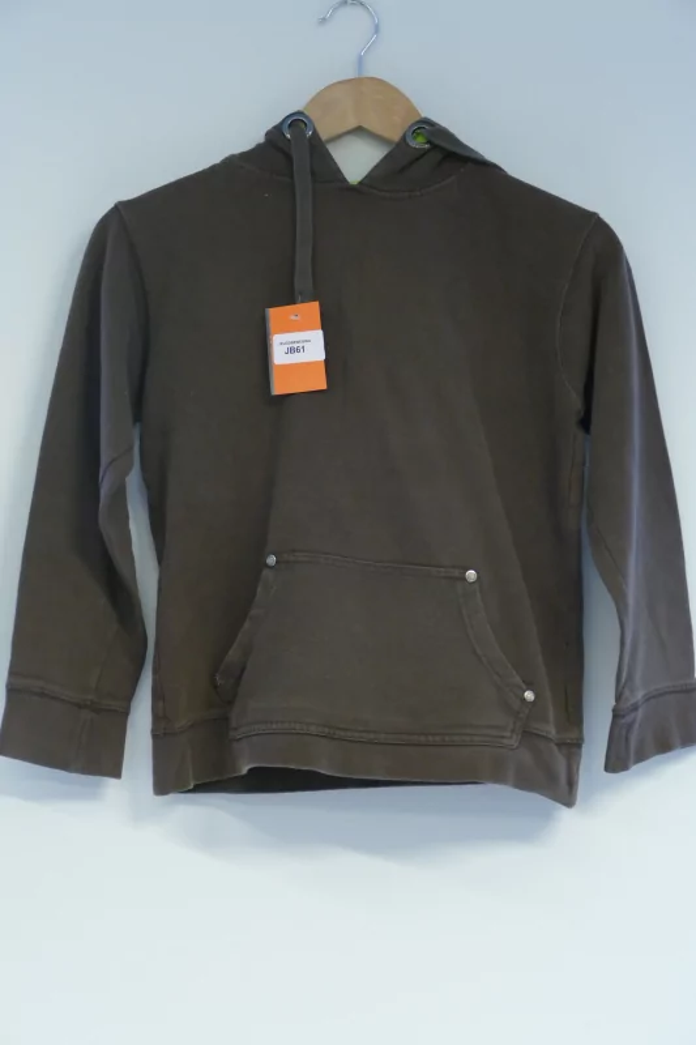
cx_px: 348
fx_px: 2408
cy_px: 522
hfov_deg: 16.4
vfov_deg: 24.5
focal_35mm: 83
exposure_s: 1/40
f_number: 3.7
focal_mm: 30.31
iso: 1600
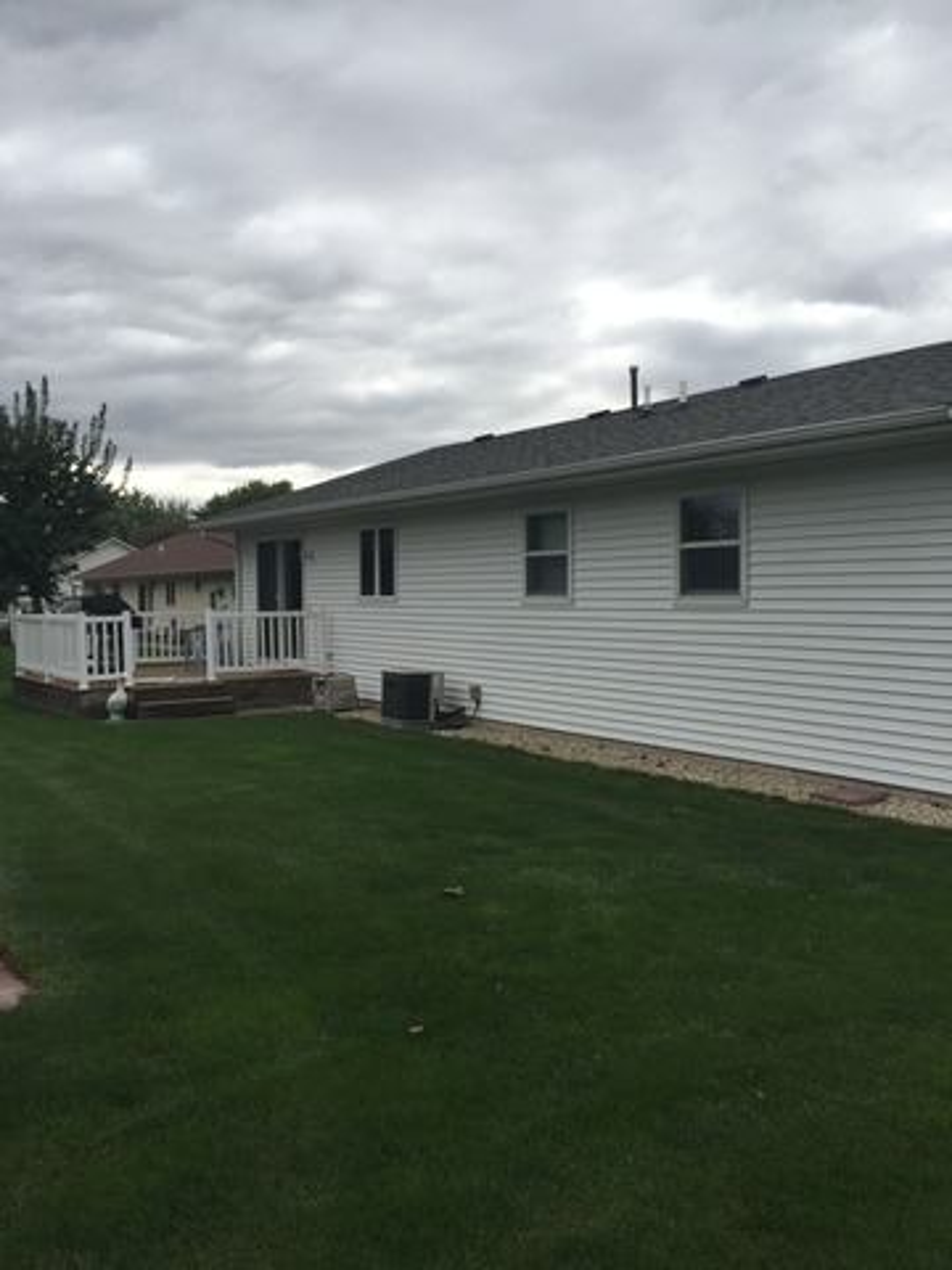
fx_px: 1063
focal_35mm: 29
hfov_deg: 48.2
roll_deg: +0.9
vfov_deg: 61.7
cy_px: 635
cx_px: 476
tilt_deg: -0.9
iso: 32
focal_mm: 4.15
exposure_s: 1/1799
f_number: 2.2
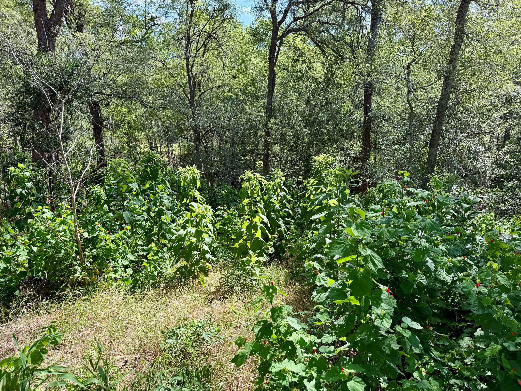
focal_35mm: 24
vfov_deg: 56.8
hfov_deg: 71.6
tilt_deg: -12.5
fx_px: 361
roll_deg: +1.0
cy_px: 196
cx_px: 260
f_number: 1.78
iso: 80
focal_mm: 6.76
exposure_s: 1/878
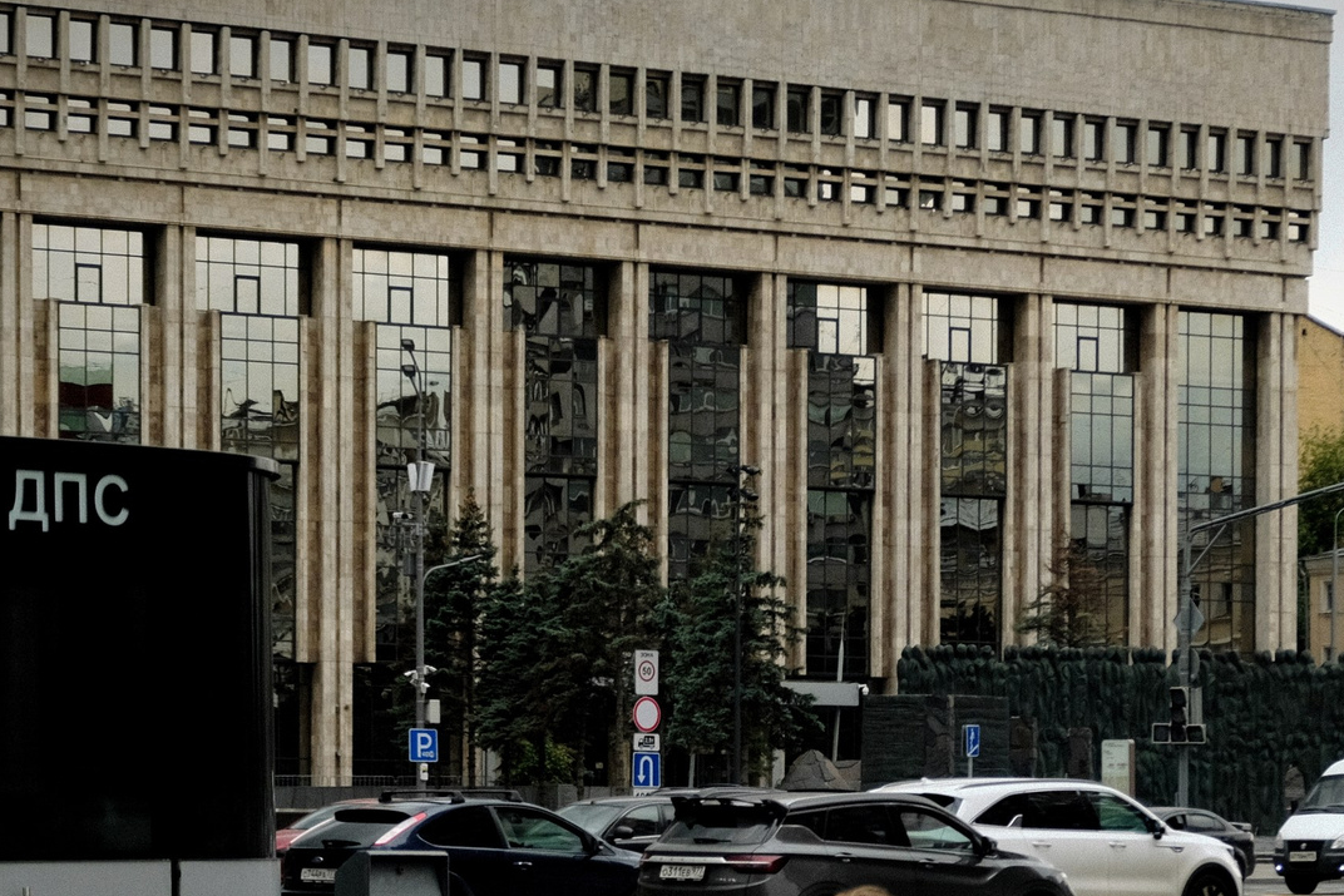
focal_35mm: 117
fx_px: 4368
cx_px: 848
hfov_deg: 17.5
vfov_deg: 11.5
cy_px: 991
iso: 640
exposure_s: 1/750
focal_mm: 32.9
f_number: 3.6
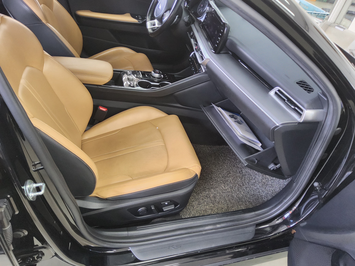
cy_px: 133
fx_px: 256
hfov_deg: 69.4
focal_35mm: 25
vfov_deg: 54.9
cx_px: 178
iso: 500
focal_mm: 3.08
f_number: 2
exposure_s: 1/120
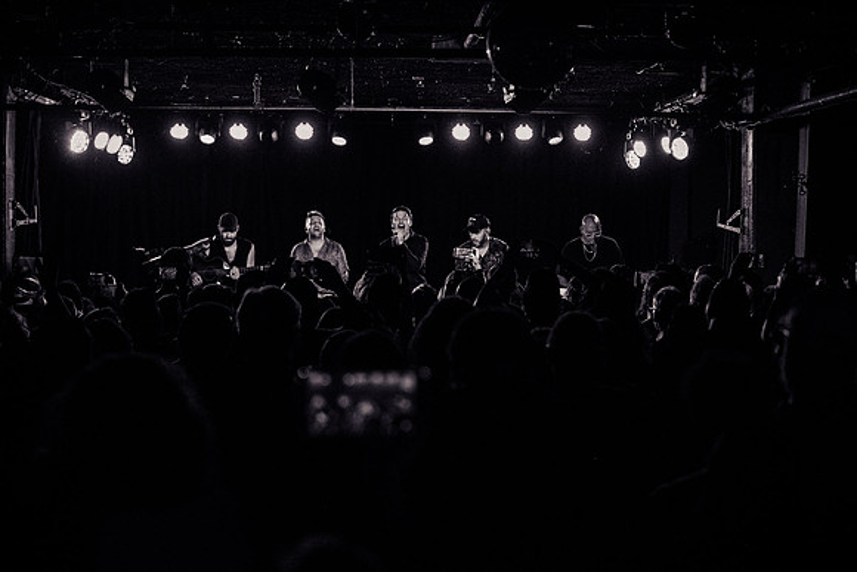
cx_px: 428
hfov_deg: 28.5
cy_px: 286
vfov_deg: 19.3
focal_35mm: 71
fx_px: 1685
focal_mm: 70
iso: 2000
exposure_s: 1/640
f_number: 3.5
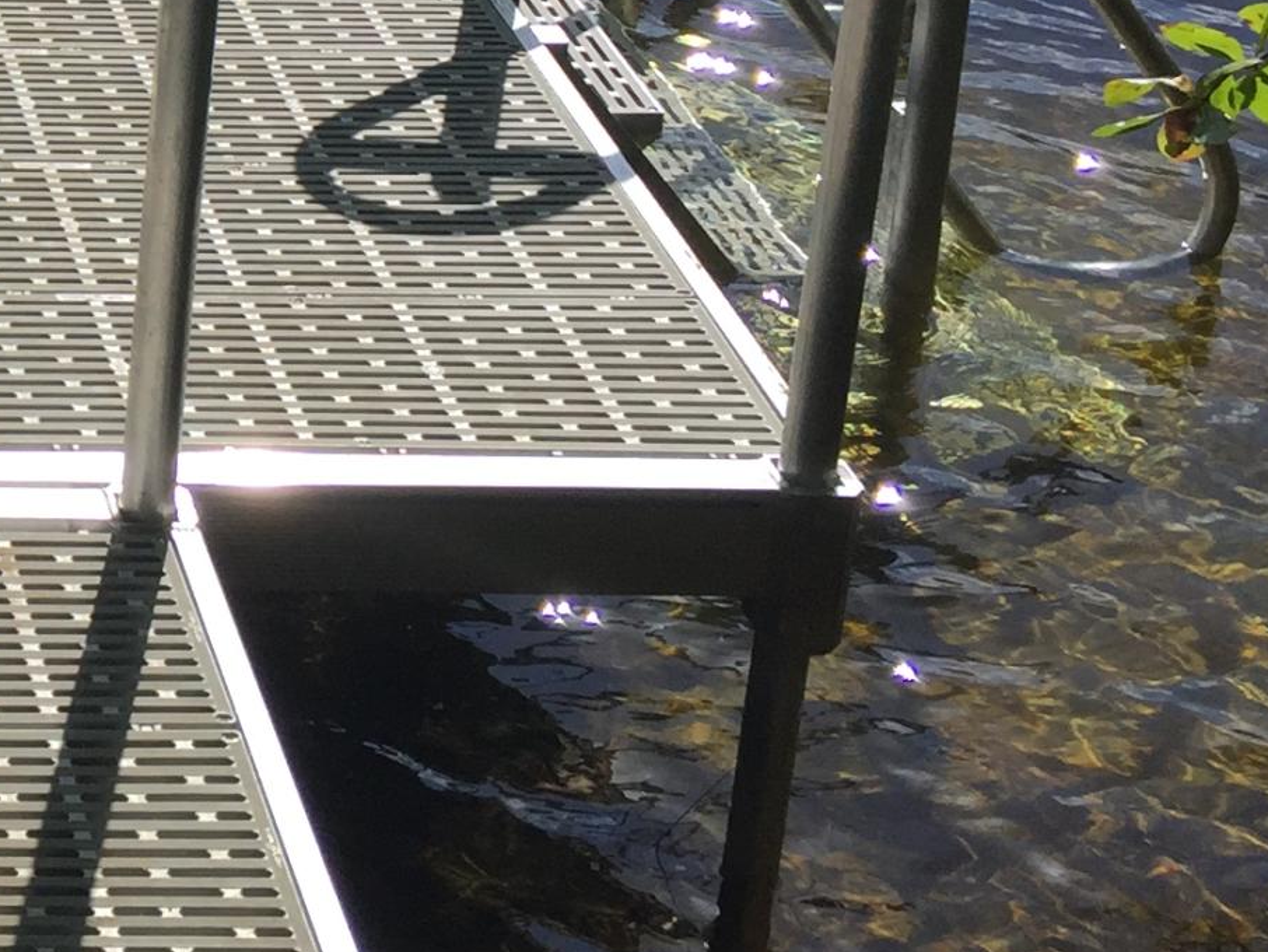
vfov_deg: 14.8
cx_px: -537
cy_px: -256
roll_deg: -2.5
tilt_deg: -19.2
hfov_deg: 18.5
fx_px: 3517
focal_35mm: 96
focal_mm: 4.15
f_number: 2.2
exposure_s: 1/2475
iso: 32
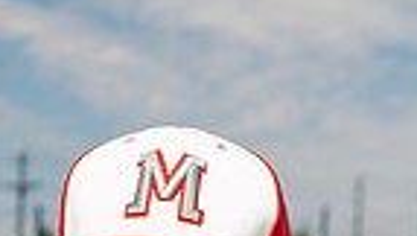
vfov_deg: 6.7
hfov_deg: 12.5
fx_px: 1894
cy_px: 629
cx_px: 41
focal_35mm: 171
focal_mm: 52
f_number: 5.6
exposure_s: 1/250
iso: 64
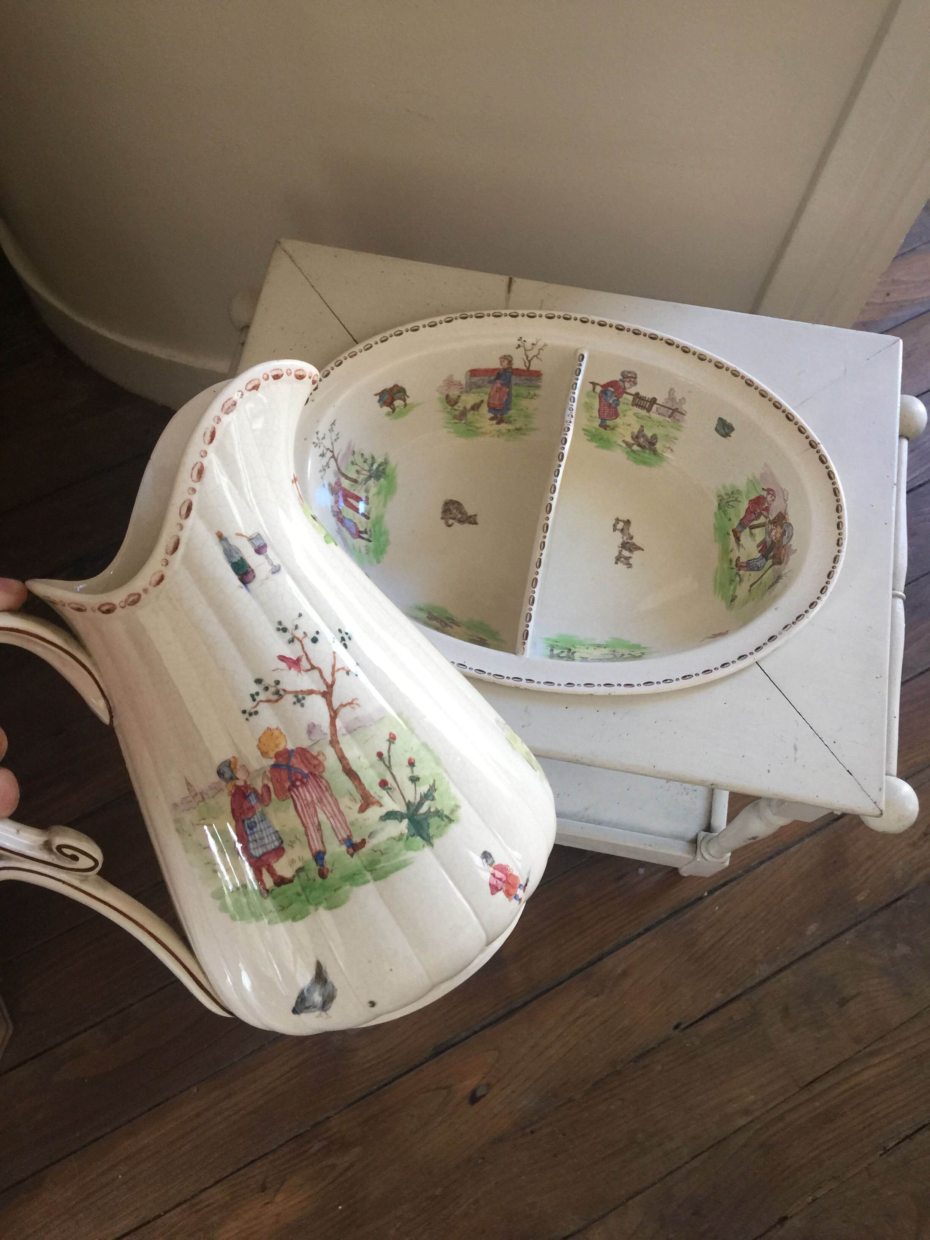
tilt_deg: -70.4
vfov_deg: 61.7
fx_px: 1039
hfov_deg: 48.2
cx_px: 465
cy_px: 620
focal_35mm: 29
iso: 64
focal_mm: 4.15
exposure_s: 1/33
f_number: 2.2
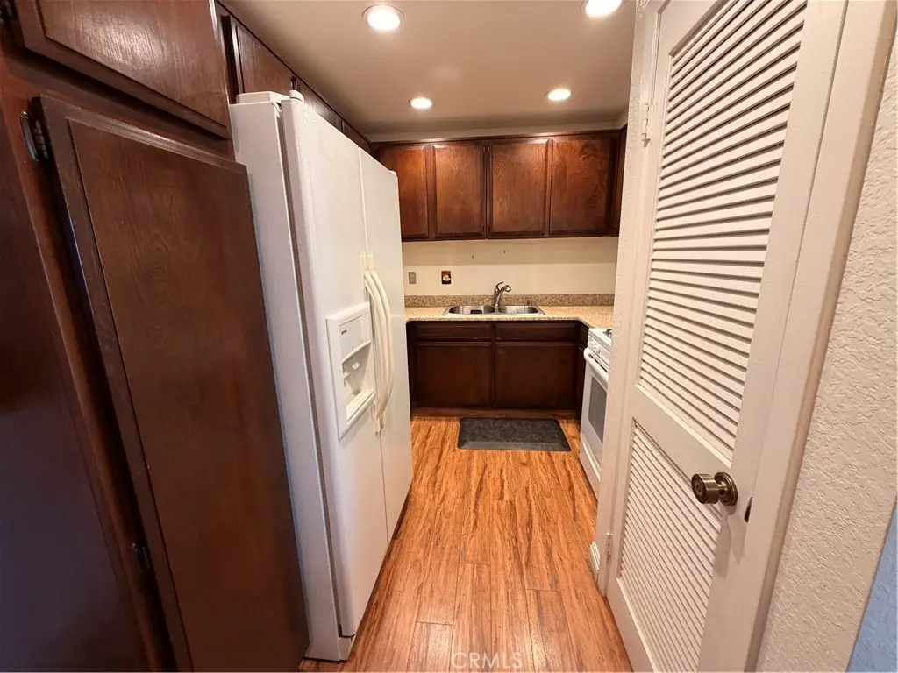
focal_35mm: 14
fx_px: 363
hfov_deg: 102.1
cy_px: 336
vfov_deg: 85.7
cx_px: 449
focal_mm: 2.22
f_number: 2.2
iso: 200
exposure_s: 1/60
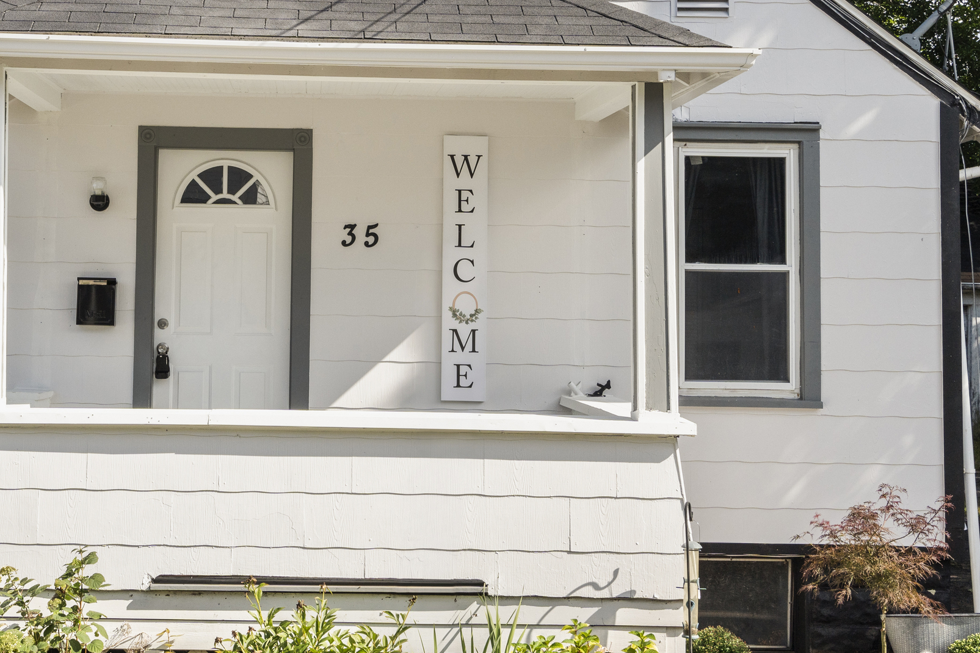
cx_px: 325
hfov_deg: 29.9
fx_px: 1824
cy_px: 209
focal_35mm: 67
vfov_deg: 20.2
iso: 250
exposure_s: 1/80
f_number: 9
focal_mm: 35
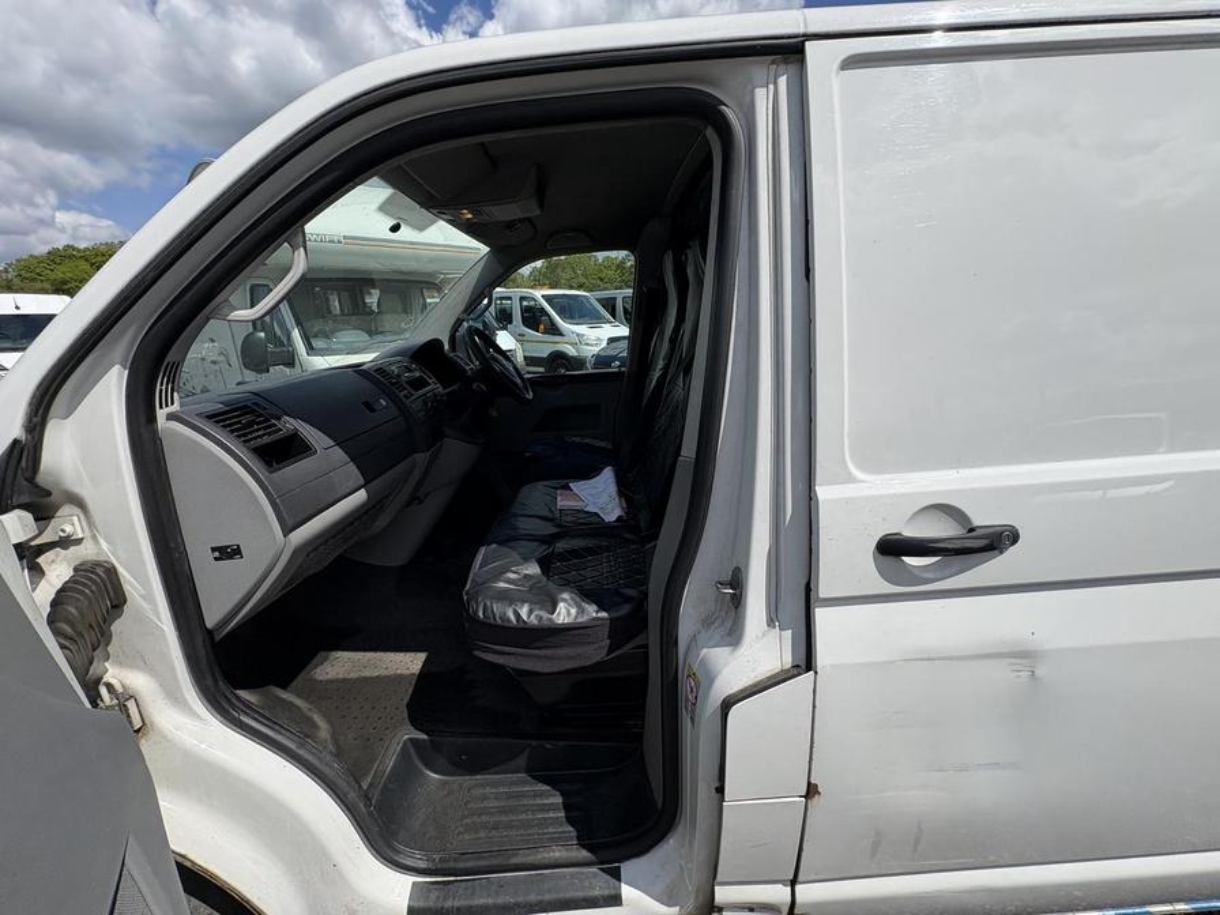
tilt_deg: -14.3
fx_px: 493
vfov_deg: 85.7
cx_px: 610
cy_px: 458
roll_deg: -0.6
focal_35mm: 14
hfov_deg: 102.1
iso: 50
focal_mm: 2.22
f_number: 2.2
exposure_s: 1/1880
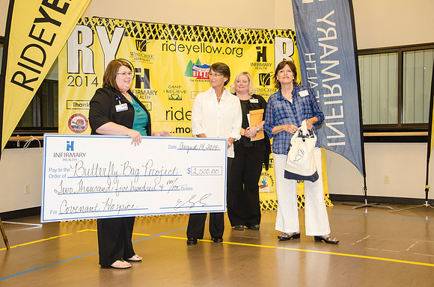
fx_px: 613
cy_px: 144
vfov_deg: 26.4
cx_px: 217
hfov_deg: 39.0
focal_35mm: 51
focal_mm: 34
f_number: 5
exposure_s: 1/40
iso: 400
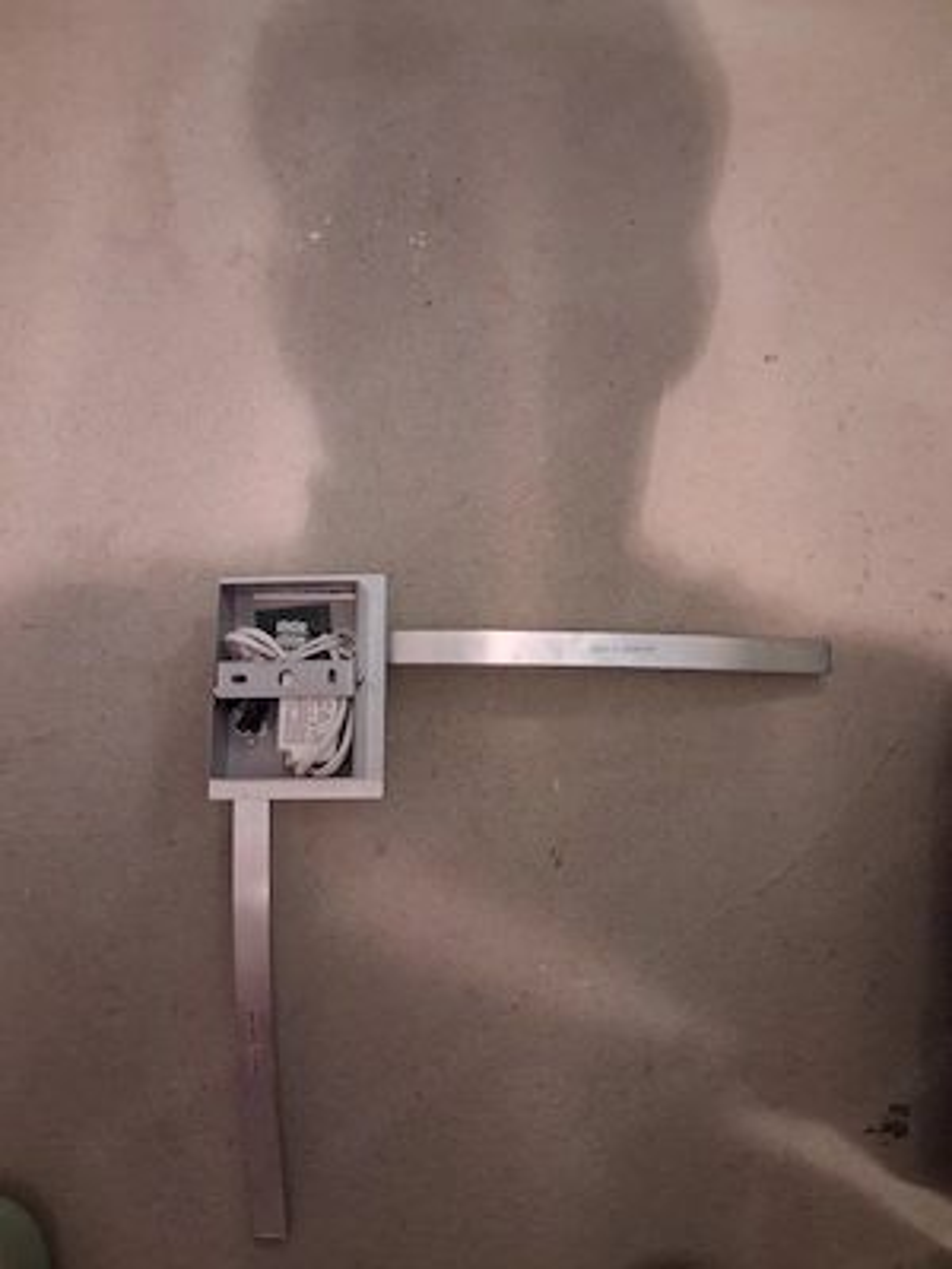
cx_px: 476
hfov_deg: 51.4
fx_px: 990
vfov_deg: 65.3
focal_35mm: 27
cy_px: 634
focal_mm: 4
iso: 1250
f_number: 1.8
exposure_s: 1/20
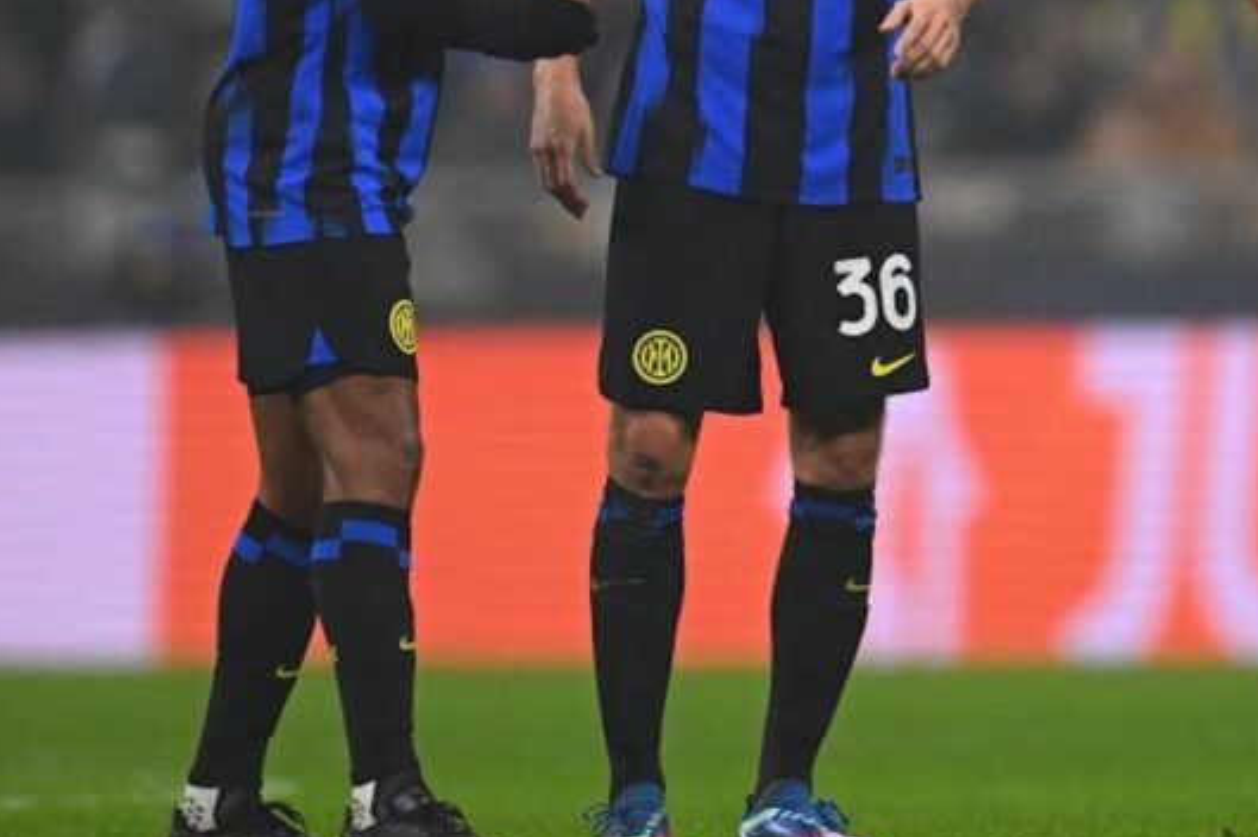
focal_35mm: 1162
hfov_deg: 1.8
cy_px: 102
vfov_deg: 1.2
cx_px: 970
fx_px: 40579
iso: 1600
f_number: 2.8
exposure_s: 1/2000
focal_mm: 400
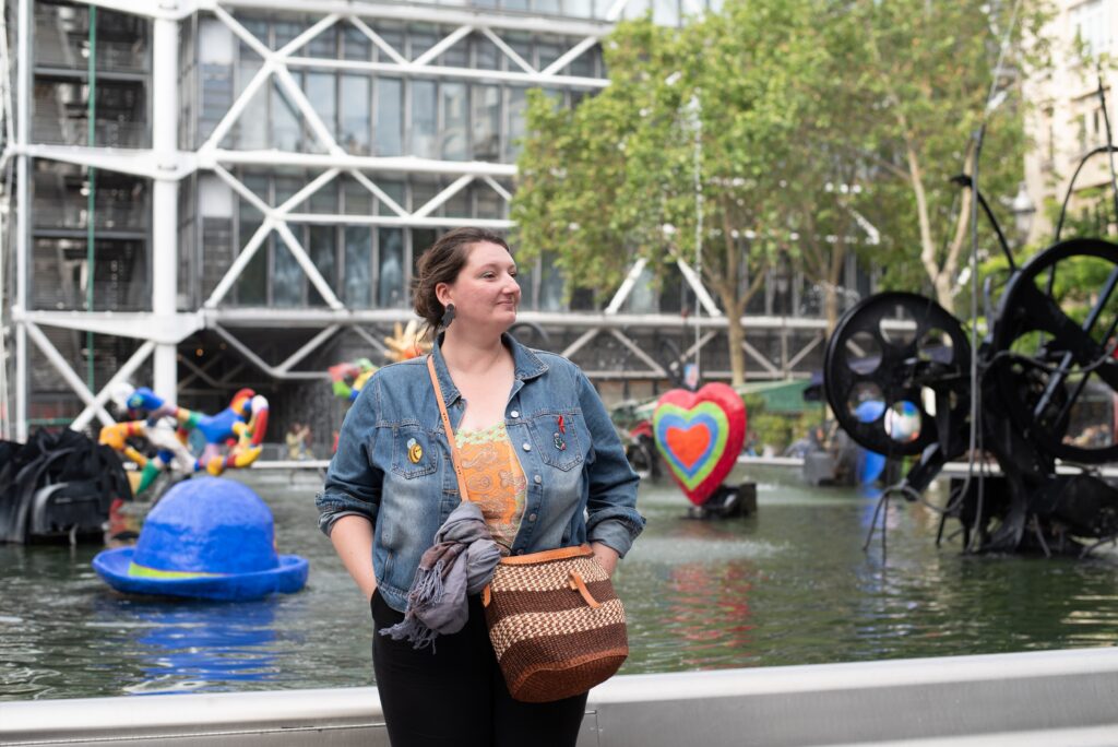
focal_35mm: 50
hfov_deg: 39.6
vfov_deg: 27.0
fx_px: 1554
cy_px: 374
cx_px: 559
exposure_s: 1/250
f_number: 3.5
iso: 100
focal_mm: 50
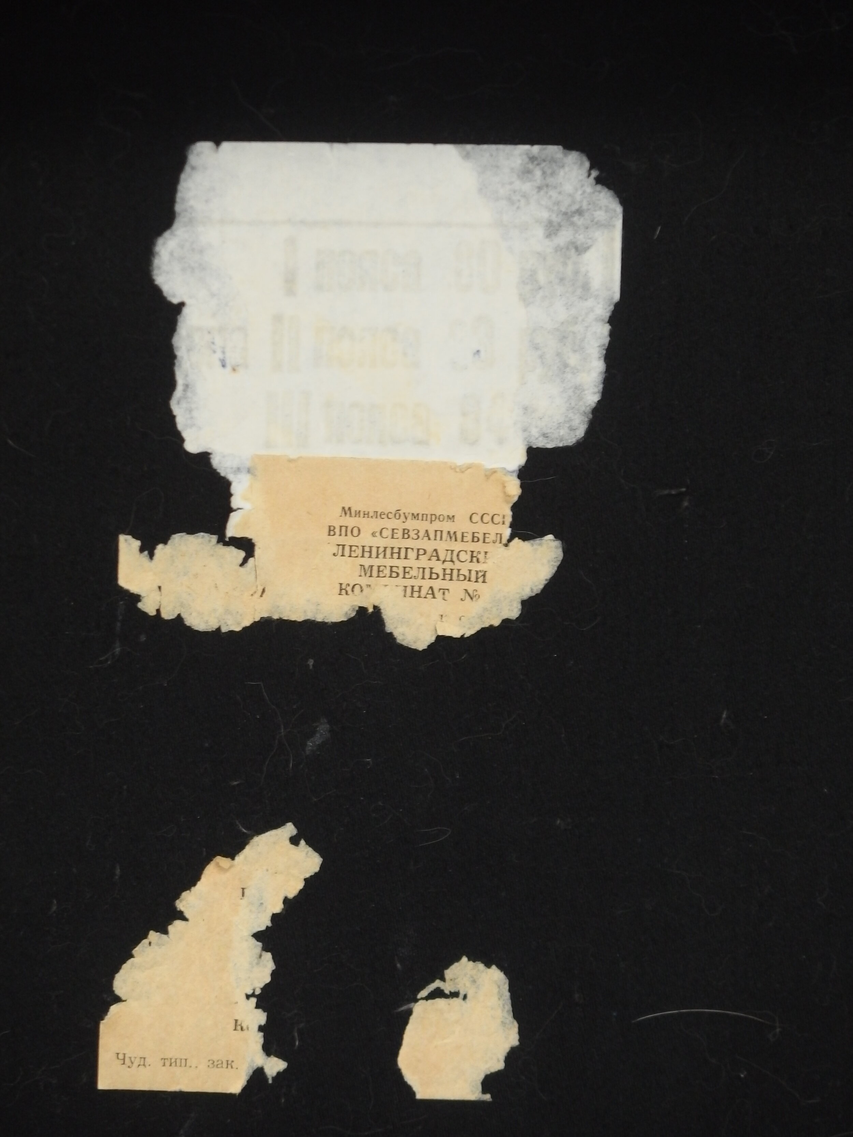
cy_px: 568
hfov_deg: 11.4
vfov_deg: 15.2
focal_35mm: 130
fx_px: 4271
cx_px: 426
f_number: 2.7
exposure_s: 1/50
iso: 400
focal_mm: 23.5
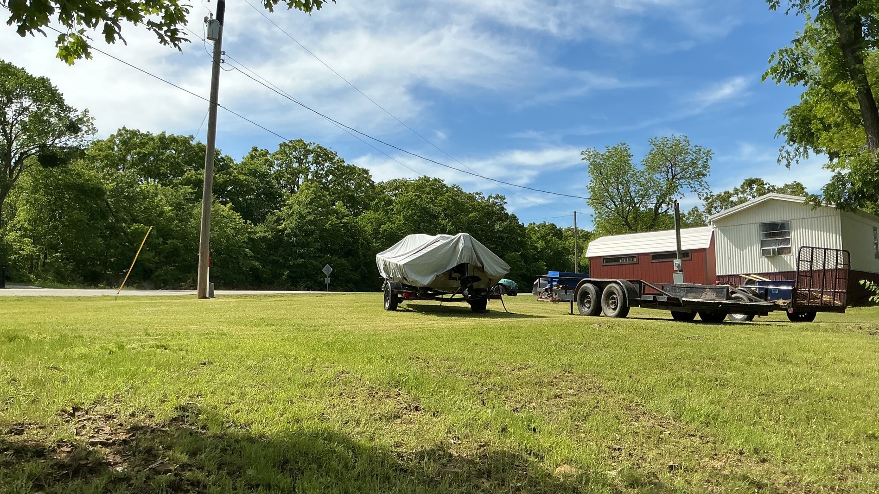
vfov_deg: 36.7
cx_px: 442
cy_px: 262
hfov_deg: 61.0
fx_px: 746
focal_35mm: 32
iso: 25
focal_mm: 3
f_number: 1.8
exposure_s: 1/2141
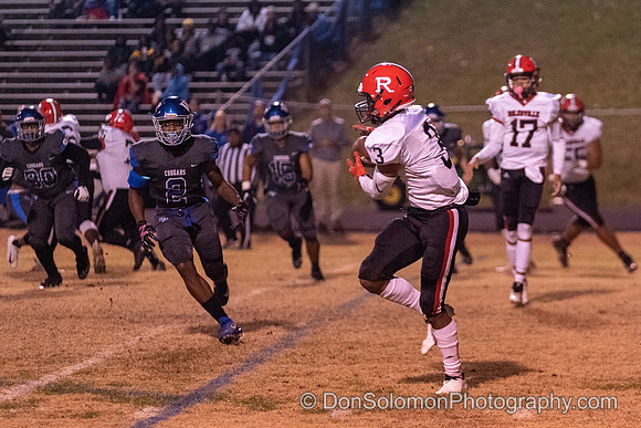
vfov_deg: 6.7
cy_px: 173
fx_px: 3645
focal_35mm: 205
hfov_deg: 10.0
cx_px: 427
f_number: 2.8
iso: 6400
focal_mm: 151
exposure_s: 1/800
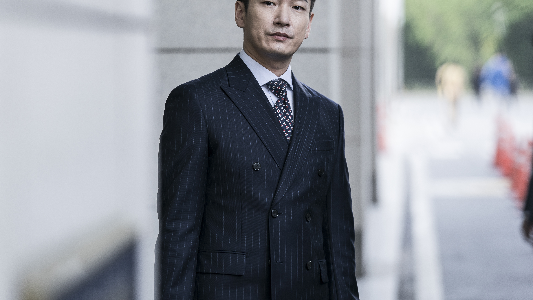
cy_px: 119
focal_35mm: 184
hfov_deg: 11.7
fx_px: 2601
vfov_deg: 6.6
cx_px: 277
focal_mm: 168
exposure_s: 1/100
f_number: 3.5
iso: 200
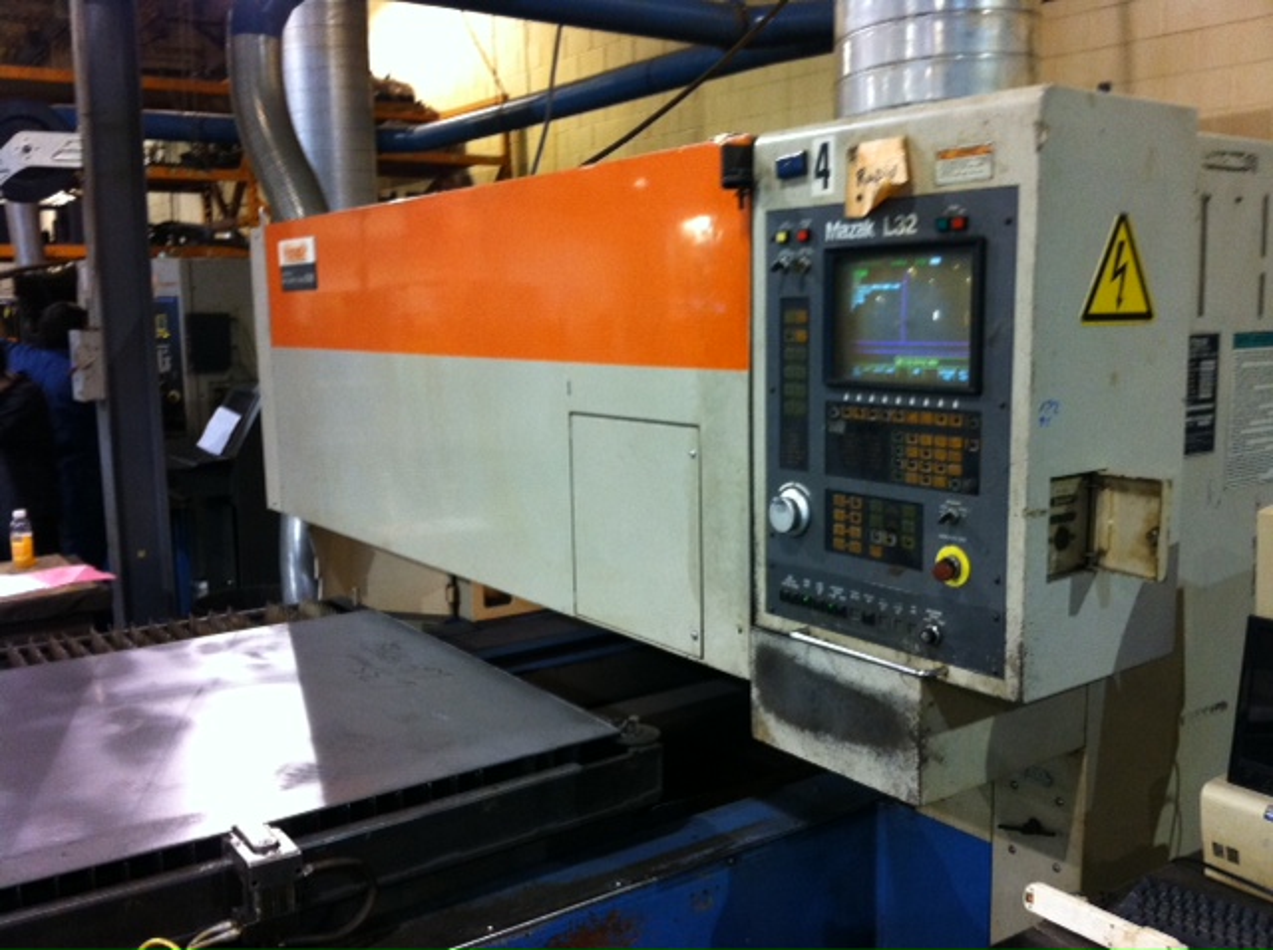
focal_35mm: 35
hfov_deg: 52.7
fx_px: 1285
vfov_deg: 40.6
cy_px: 475
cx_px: 636
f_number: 2.8
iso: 200
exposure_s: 1/15
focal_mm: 3.85
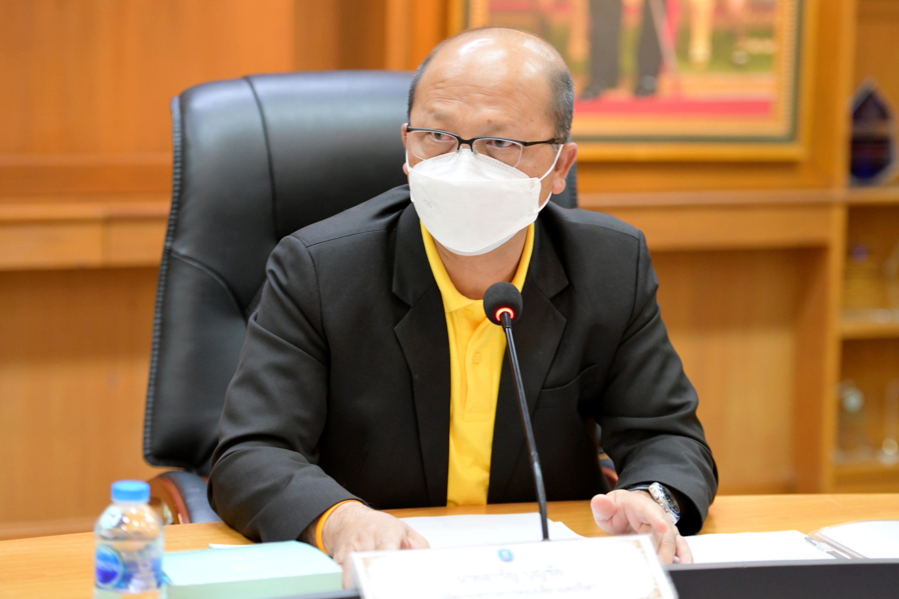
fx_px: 2447
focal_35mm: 98
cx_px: 450
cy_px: 300
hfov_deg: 20.8
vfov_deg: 14.0
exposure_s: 1/160
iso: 1600
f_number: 2.8
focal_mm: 98
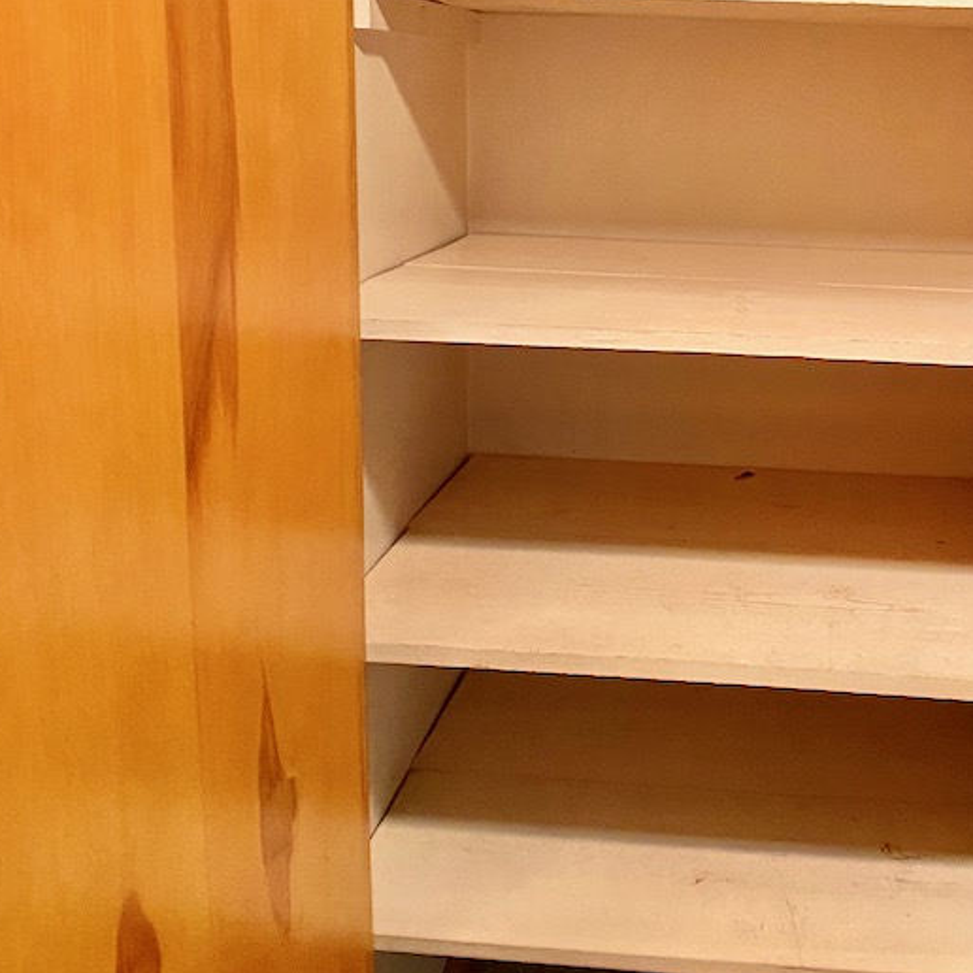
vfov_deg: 29.8
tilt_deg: -9.7
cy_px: 326
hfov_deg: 29.6
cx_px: 711
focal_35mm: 57
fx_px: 1813
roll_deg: -2.7
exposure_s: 1/30
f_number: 1.8
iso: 500
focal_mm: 4.25
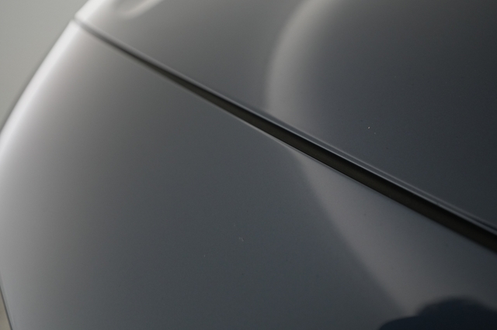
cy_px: 165
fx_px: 386
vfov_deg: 46.4
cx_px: 248
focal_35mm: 28
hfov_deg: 65.5
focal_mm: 28
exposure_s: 1/100
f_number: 4.5
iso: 2000
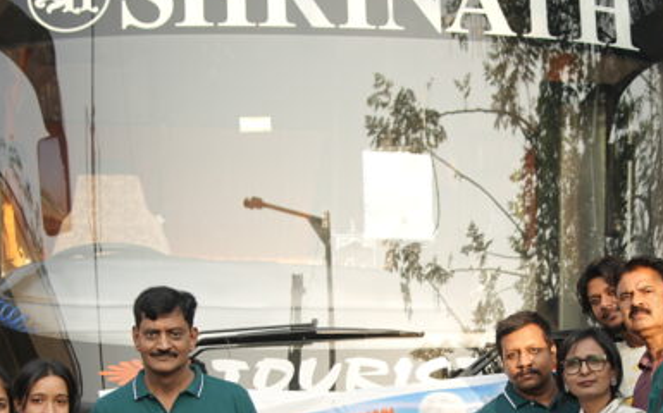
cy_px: 412
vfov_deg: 13.5
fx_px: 1715
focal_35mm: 95
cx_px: 455
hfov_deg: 21.8
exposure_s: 1/250
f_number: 3.2
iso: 100
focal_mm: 35
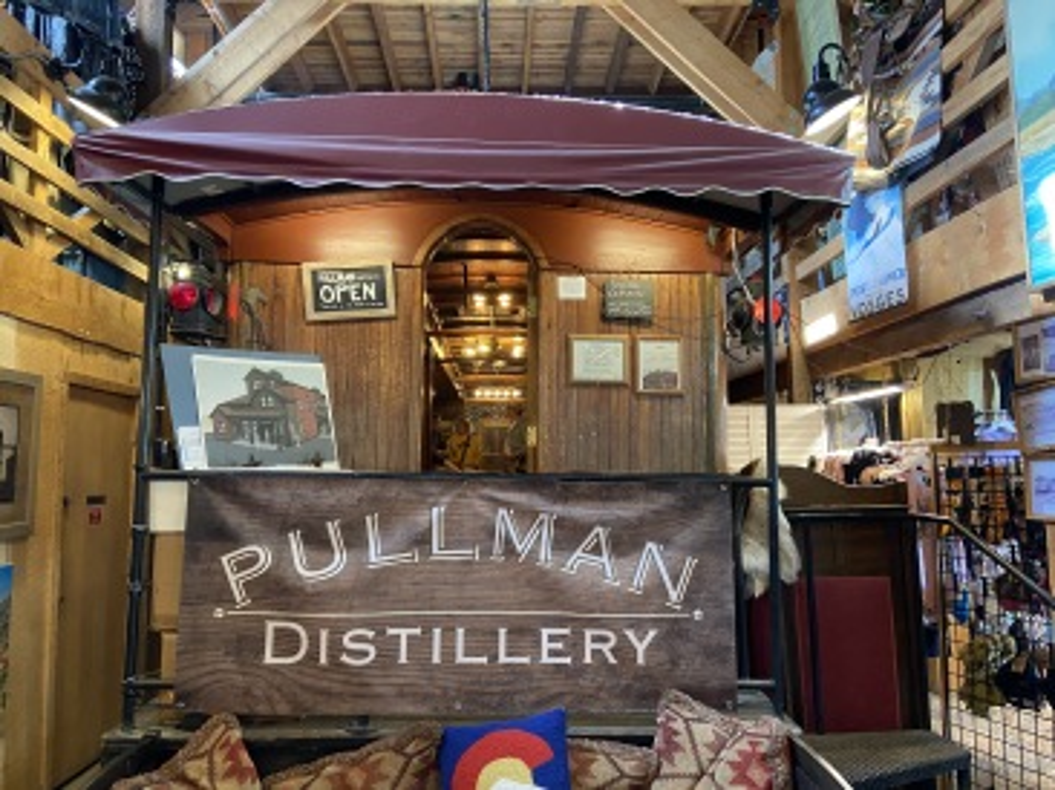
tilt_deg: +4.8
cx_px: 528
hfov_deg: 67.3
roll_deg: +1.1
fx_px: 792
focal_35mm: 26
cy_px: 395
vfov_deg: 53.0
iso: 400
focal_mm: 4.25
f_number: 1.8
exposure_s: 1/60
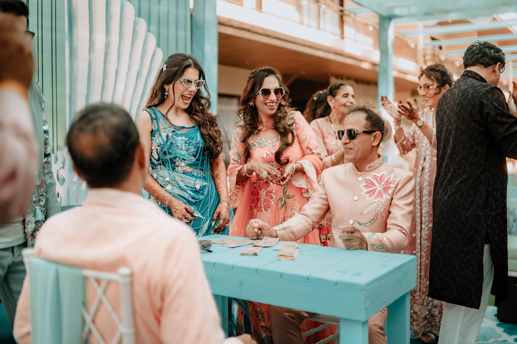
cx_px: 258
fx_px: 503
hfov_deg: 54.4
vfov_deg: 37.9
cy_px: 172
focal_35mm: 35
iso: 160
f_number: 1.4
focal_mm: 35
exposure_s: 1/1000
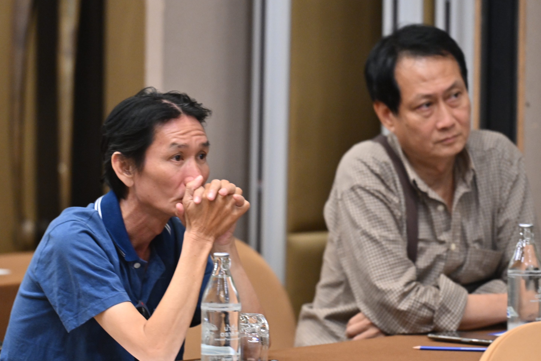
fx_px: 4327
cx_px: 274
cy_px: 203
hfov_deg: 7.2
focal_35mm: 288
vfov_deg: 4.8
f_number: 2.8
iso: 2500
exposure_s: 1/100
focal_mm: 200
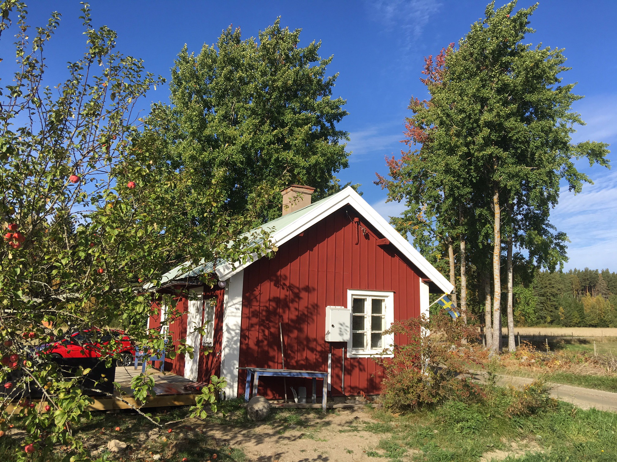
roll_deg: -0.4
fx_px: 517
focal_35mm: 29
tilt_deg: +11.5
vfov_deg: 48.2
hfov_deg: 61.7
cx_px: 308
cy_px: 231
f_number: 2.2
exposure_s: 1/1261
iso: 25
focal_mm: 4.15
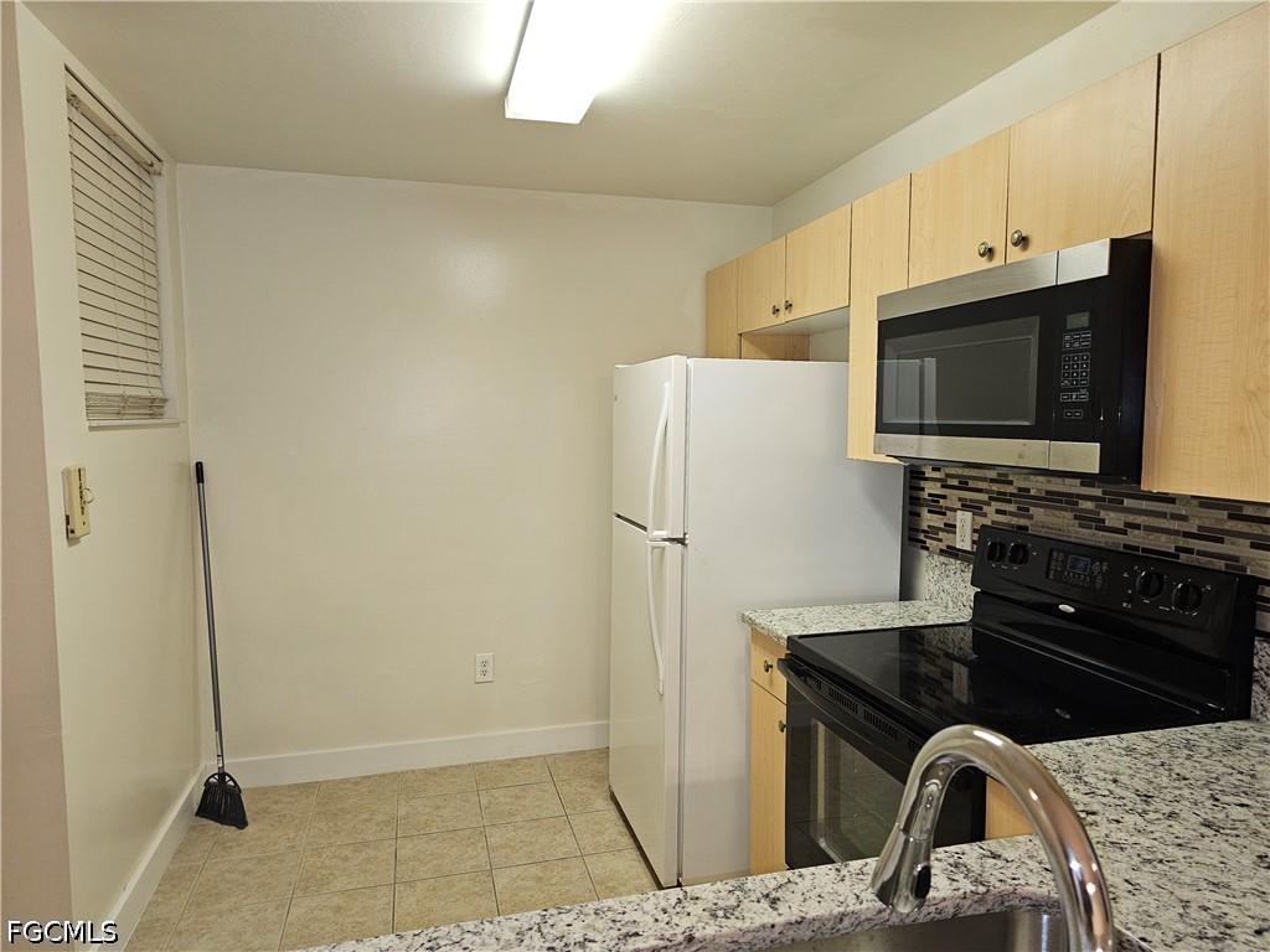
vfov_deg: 58.9
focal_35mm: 23
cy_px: 476
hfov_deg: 73.9
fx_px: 844
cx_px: 635
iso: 100
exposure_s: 1/60
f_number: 1.7
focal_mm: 6.3
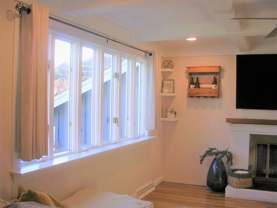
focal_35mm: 38
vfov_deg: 37.7
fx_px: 304
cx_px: 138
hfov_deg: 49.0
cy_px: 104
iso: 50
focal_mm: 5.8
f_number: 2.8
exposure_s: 1/81.5
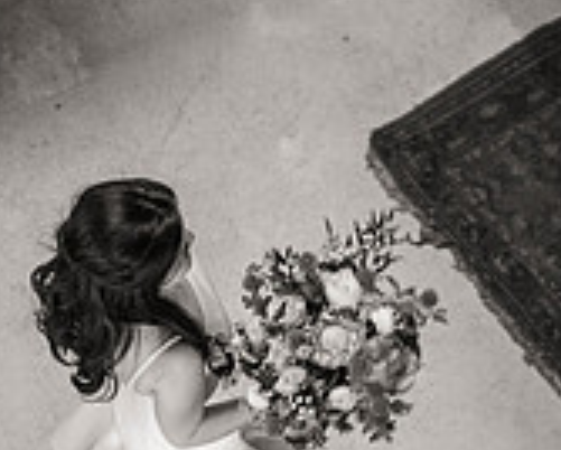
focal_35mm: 88
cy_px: 465
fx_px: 1463
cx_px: 306
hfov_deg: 21.7
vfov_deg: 17.1
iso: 2500
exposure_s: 1/125
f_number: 2.8
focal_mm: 27
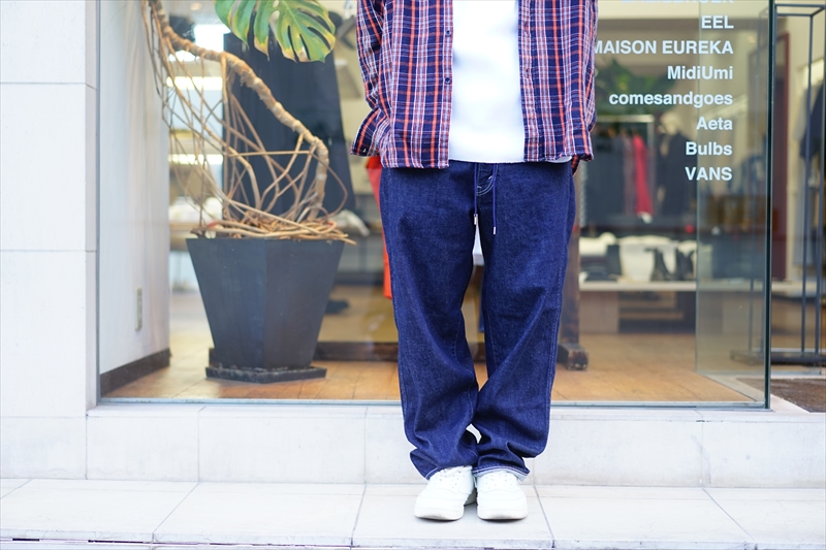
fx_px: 1262
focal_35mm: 55
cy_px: 275
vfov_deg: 24.6
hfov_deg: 36.3
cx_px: 413
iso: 100
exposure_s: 1/60
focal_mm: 55
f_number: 2
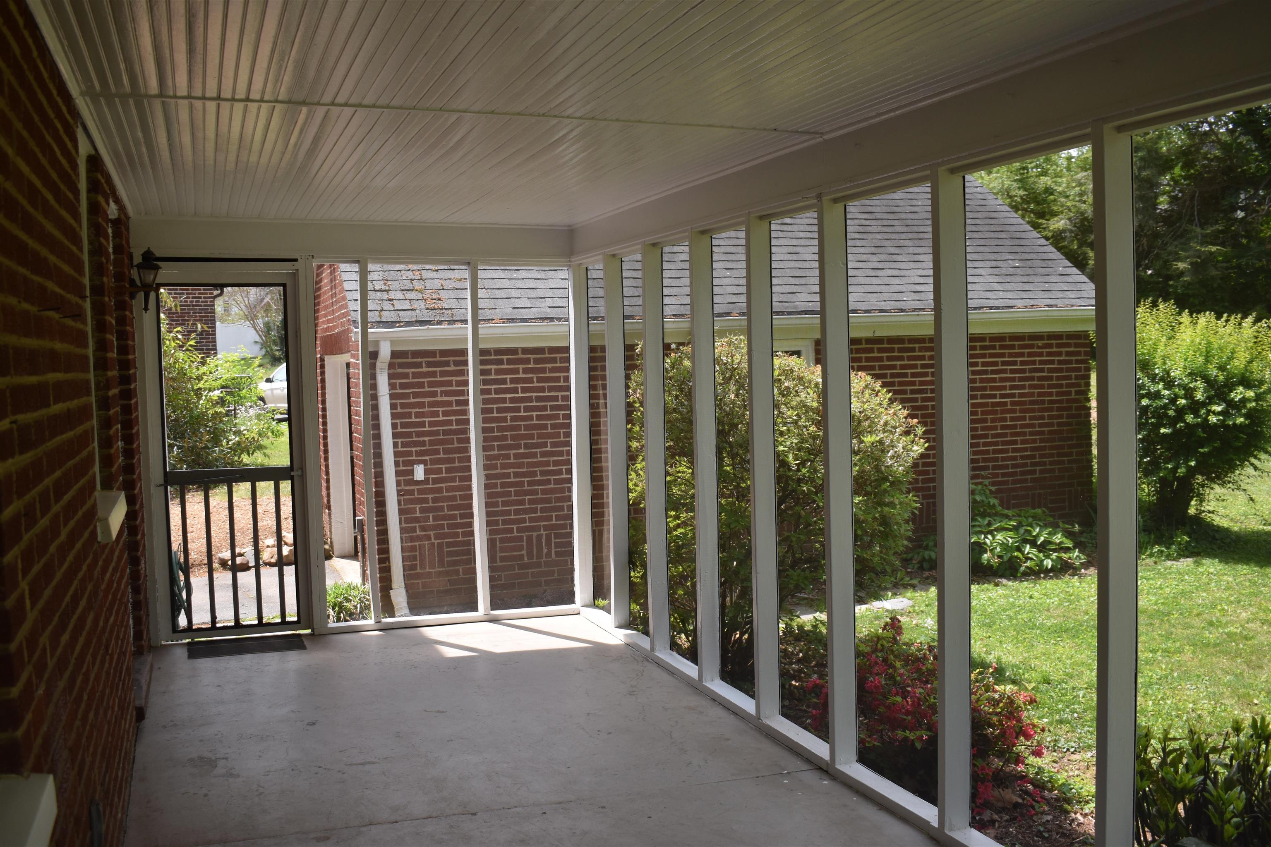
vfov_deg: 38.4
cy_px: 424
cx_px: 636
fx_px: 1218
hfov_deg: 55.1
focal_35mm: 34
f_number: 5.6
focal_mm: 23
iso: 200
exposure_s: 1/250
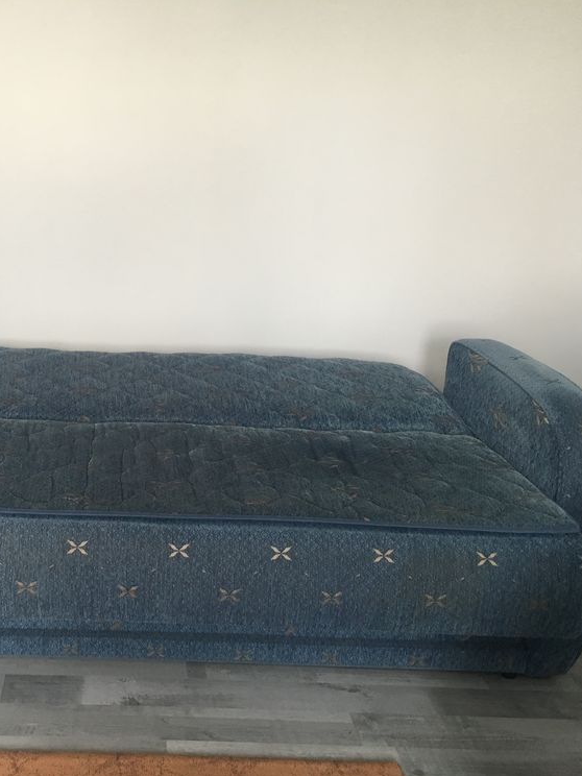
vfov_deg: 47.9
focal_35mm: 39
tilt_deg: -17.0
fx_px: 874
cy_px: 389
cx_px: 118
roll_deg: -1.3
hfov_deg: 35.6
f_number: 2.2
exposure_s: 1/33
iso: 125
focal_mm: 4.15
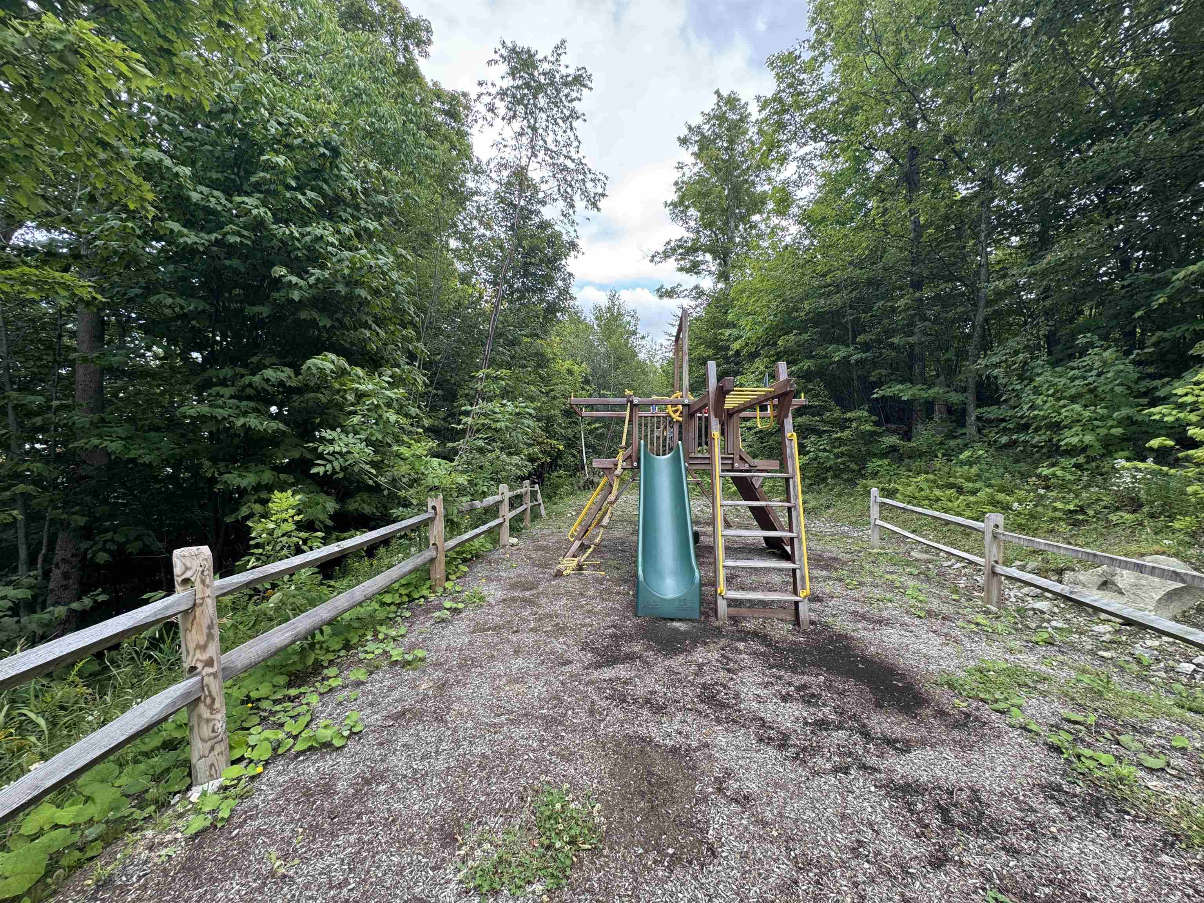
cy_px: 452
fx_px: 487
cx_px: 602
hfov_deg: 102.1
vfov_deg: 85.7
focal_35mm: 14
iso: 40
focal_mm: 2.22
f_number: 2.2
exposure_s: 1/124
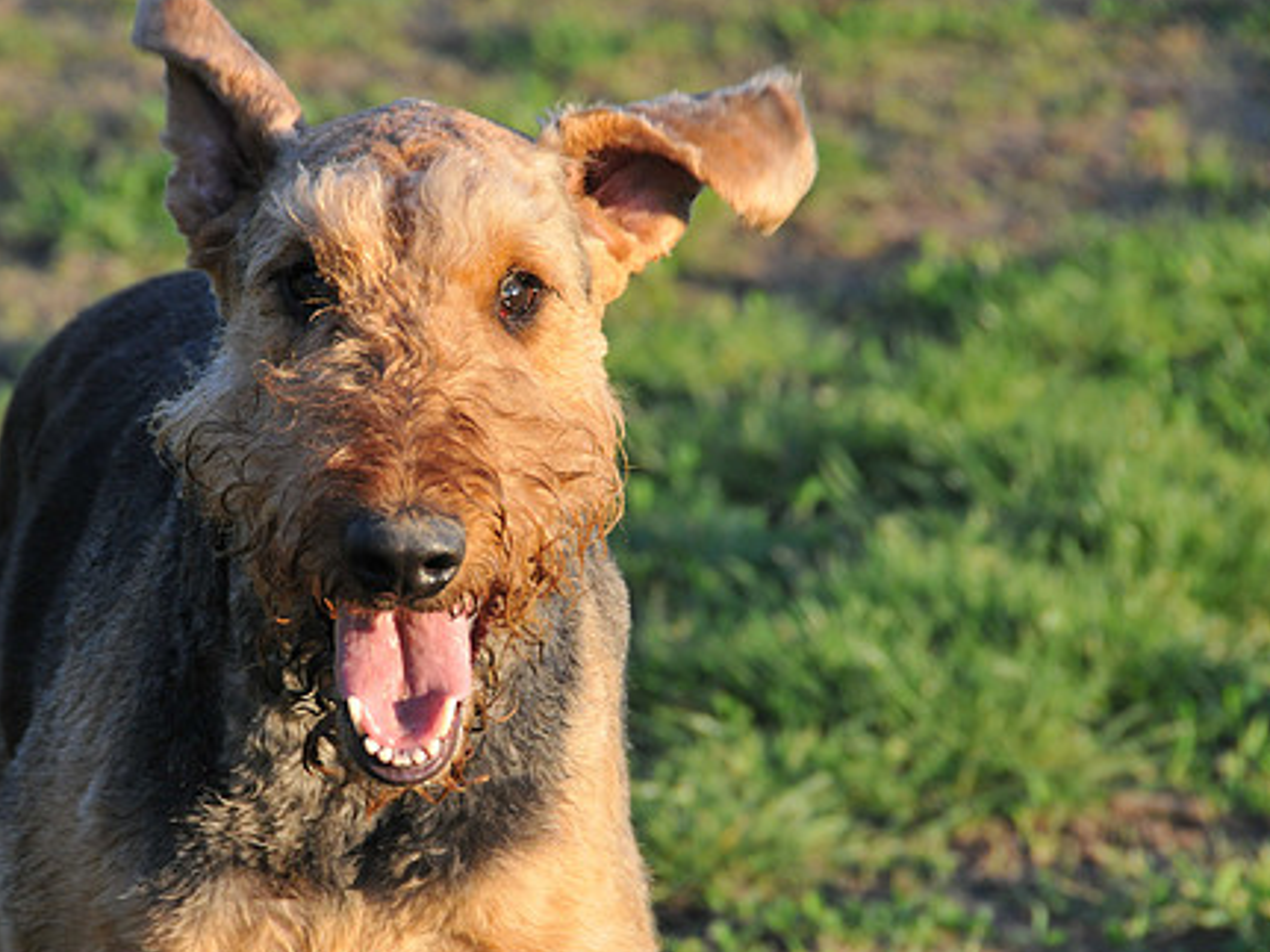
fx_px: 14231
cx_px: 471
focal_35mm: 388
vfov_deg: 3.8
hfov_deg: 5.1
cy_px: 526
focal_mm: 200
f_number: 9
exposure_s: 1/320
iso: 800
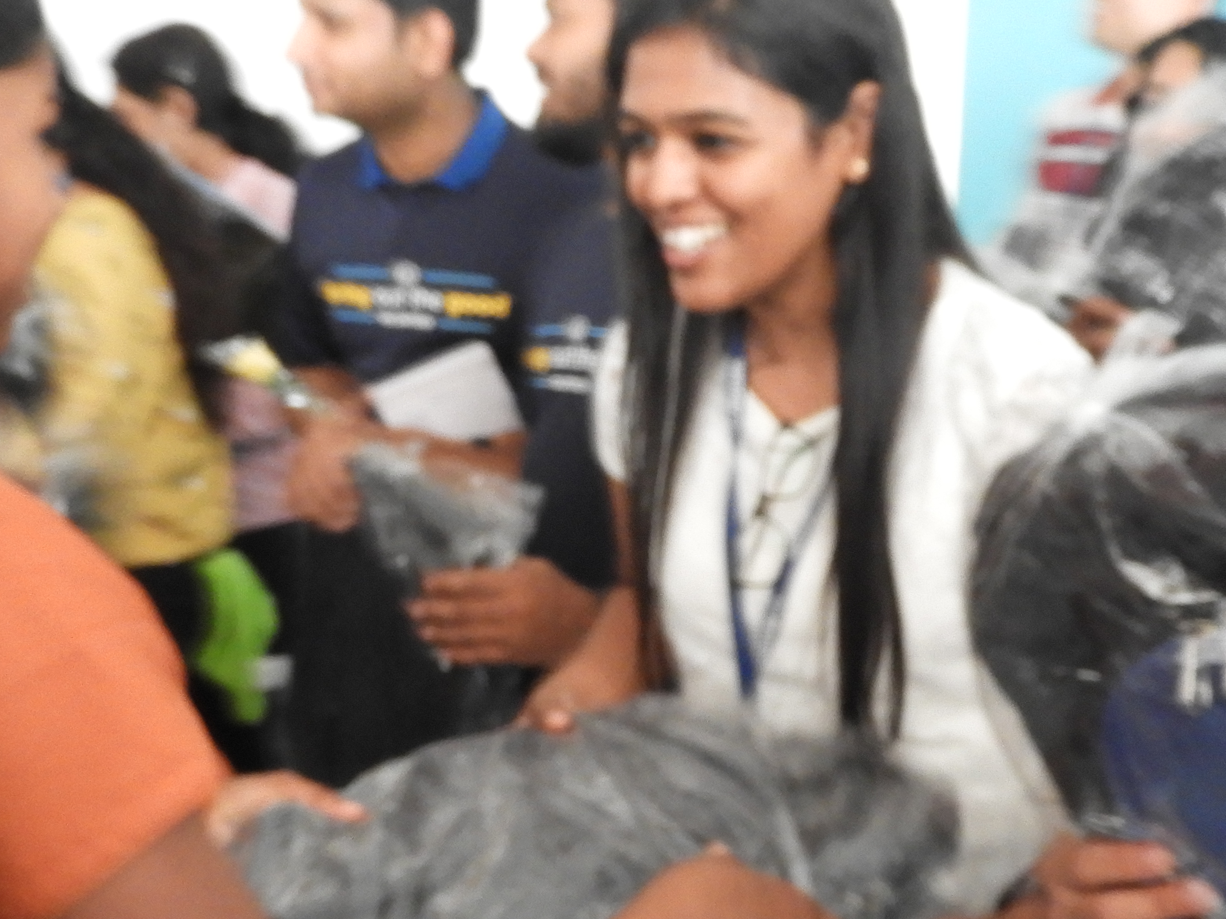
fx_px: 1629
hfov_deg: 41.2
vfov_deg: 31.4
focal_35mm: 46
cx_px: 613
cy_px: 549
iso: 560
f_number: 3.3
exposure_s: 1/8
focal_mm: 4.3
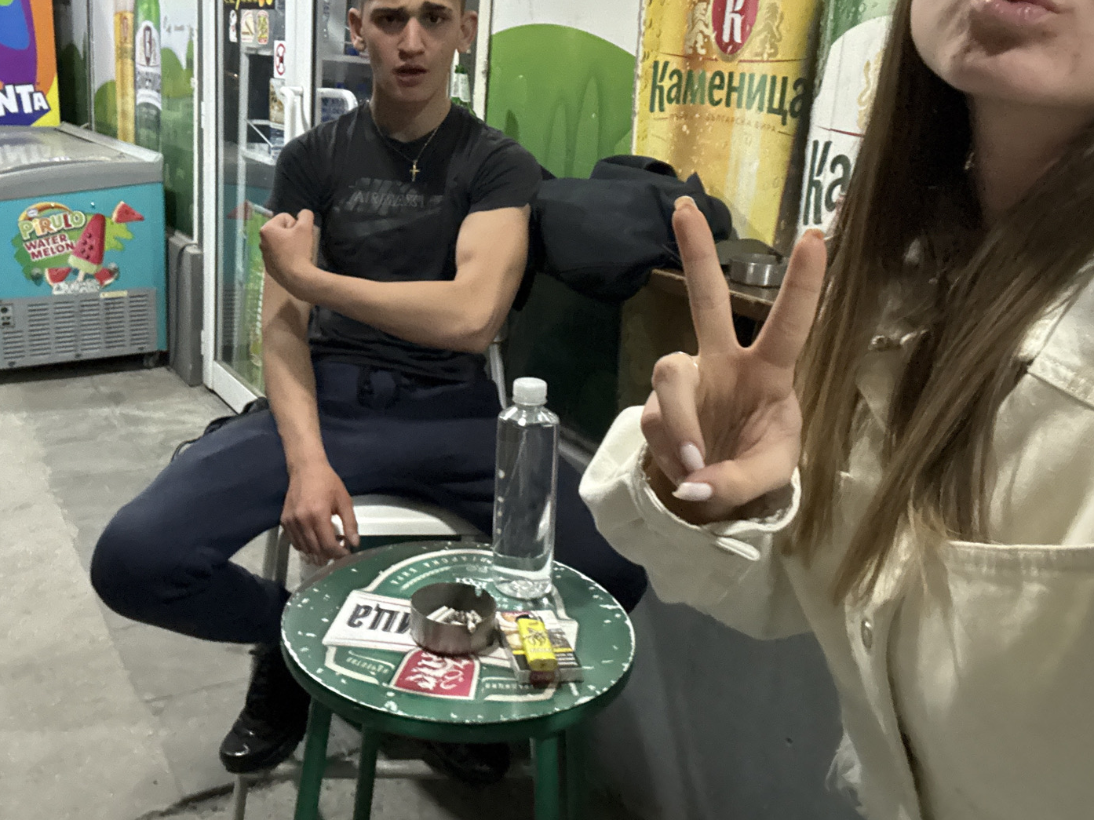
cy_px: 273
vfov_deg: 42.4
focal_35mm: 33
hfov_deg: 54.9
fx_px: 1043
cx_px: 431
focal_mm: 2.69
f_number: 1.9
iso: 400
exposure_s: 1/25
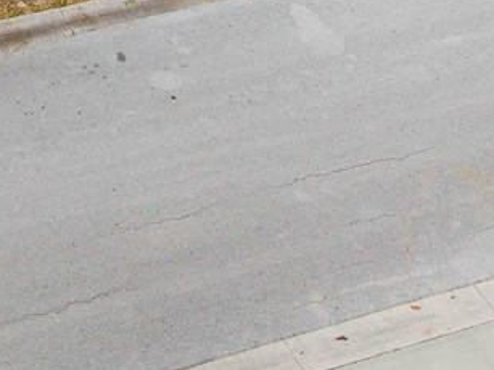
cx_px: -171
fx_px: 1783
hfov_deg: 15.0
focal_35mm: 125
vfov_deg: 10.2
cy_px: -537
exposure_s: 1/60
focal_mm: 8.67
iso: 130
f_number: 1.8
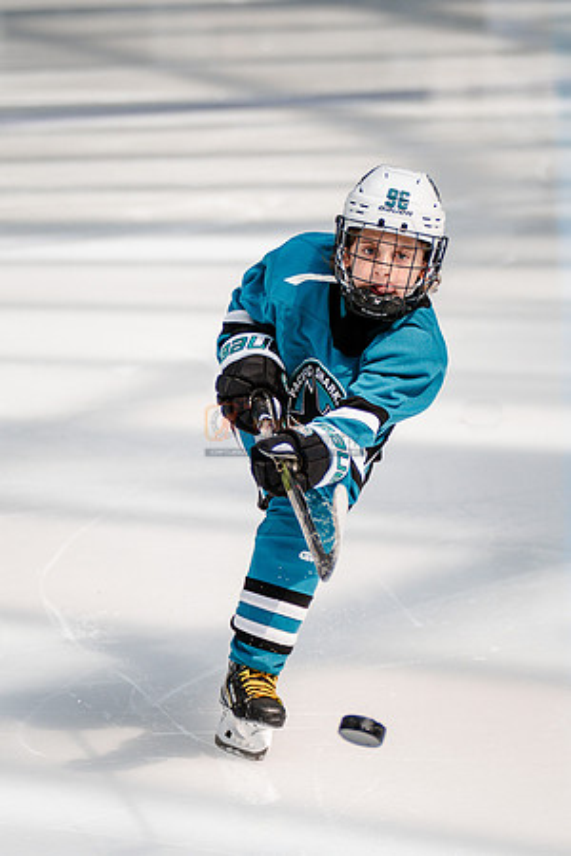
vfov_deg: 7.6
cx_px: 174
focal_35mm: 272
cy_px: 525
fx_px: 6474
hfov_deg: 5.0
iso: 640
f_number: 3.2
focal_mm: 148
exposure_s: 1/2000
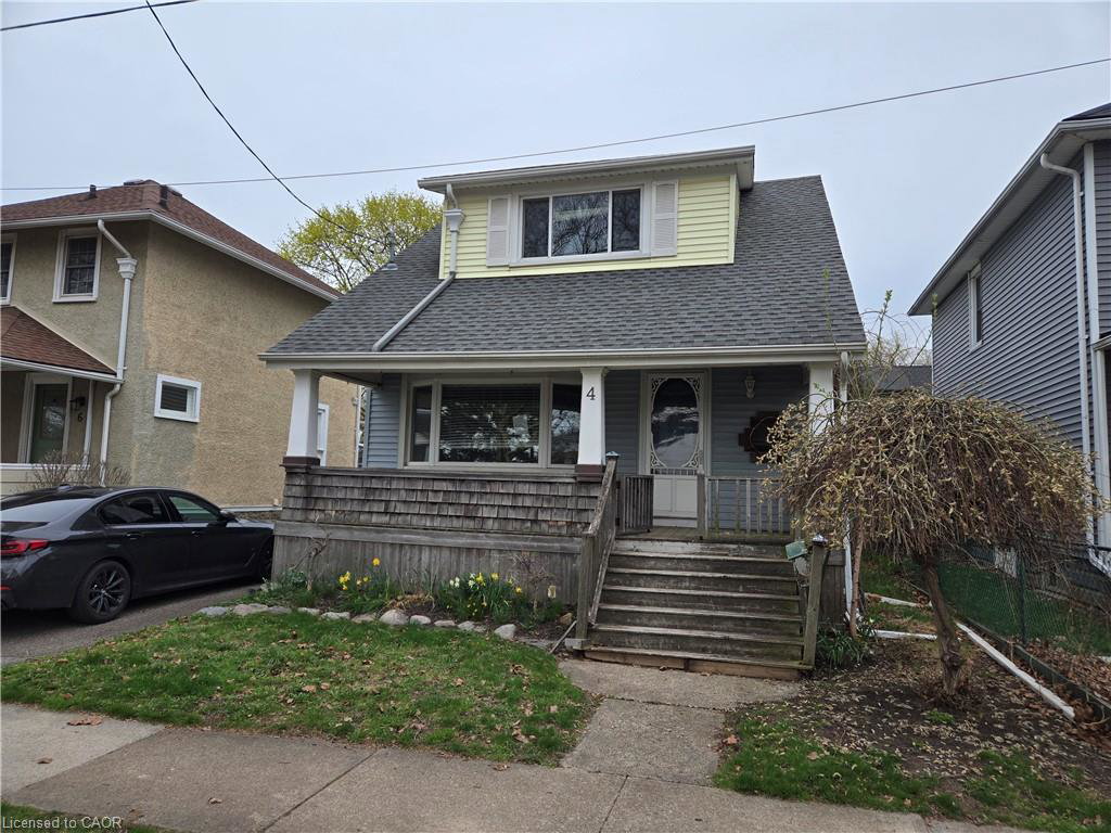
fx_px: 738
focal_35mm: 23
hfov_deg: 73.9
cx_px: 556
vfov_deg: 58.9
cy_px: 416
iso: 25
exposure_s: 1/616
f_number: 1.8
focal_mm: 5.4
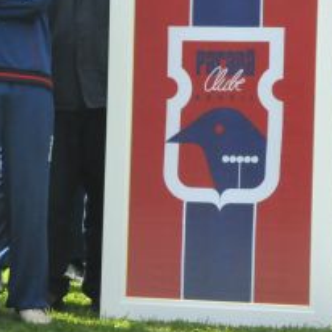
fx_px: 2441
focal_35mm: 225
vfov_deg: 7.8
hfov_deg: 7.8
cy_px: 109
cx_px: 93
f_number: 14
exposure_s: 1/800
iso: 2500
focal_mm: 52
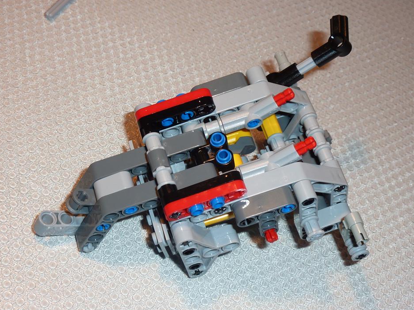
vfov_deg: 24.4
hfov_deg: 32.2
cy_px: 161
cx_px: 198
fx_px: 717
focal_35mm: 60
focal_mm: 9.1
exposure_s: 1/30
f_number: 3.9
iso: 100
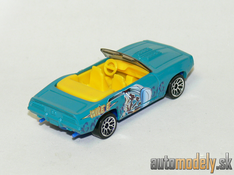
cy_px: 88
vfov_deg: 8.1
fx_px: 1244
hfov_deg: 10.7
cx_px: 117
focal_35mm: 184
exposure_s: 1/30
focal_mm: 24.6
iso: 100
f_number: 3.6
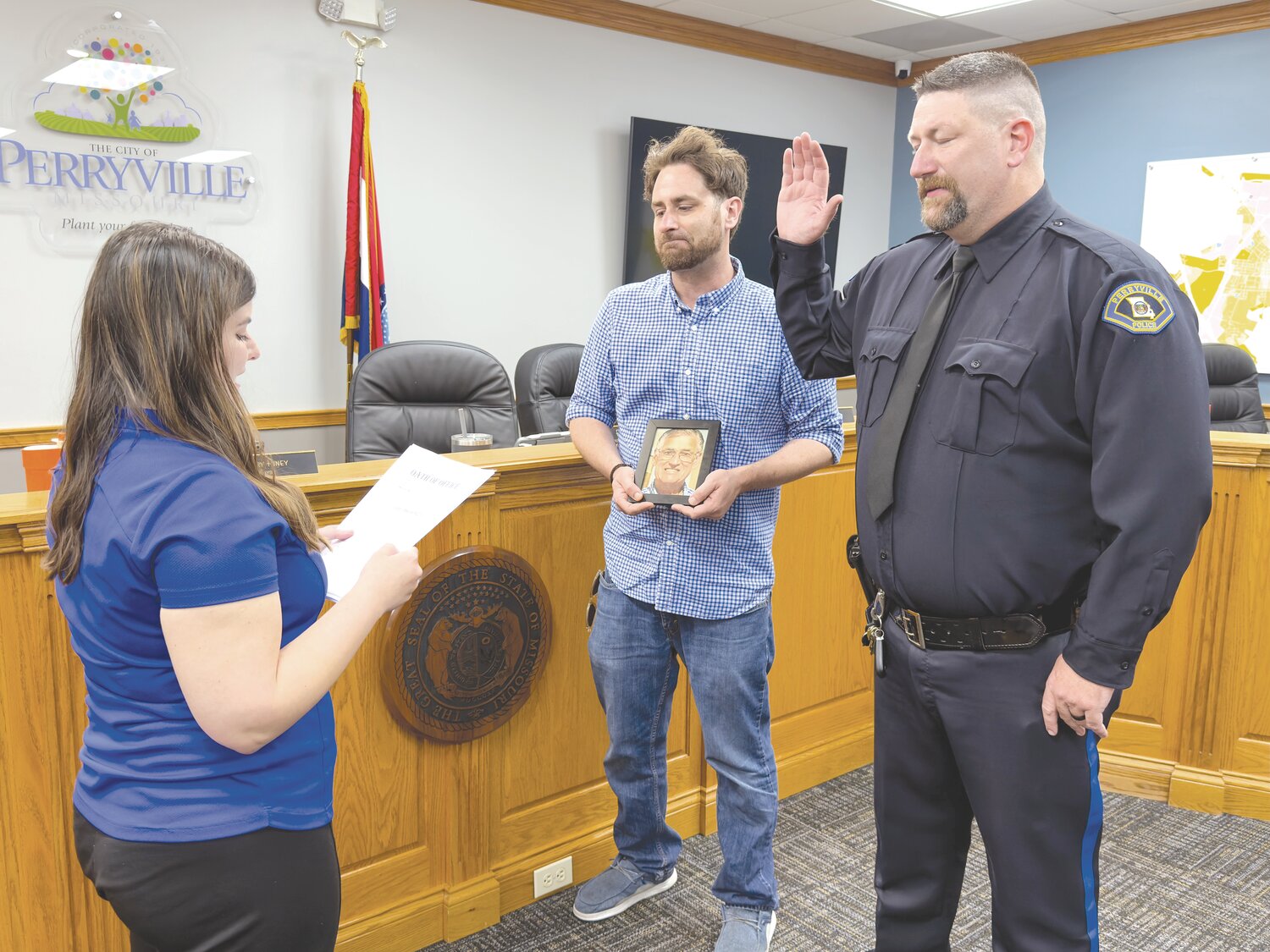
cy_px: 476
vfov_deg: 48.2
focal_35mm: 29
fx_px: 1064
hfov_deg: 61.7
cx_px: 635
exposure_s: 1/60
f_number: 1.78
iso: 160
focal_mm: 6.76
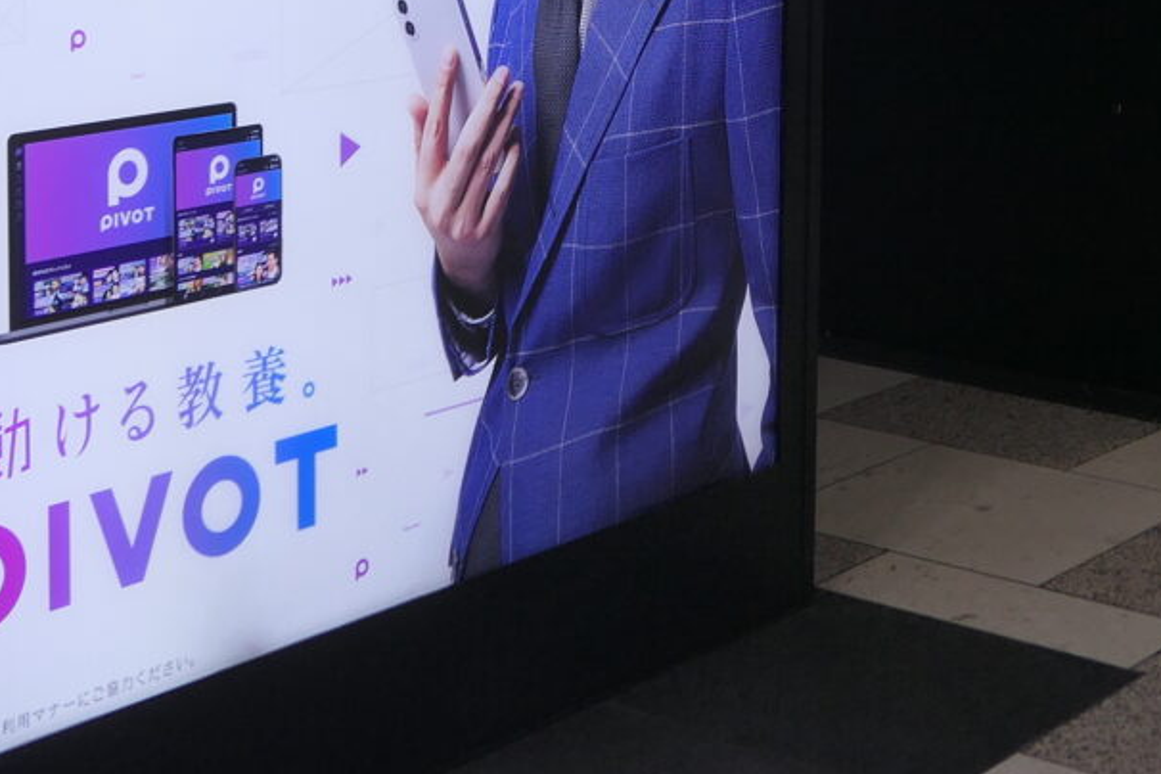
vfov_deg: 17.4
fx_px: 2451
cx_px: 759
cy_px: -69
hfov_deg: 26.5
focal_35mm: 76
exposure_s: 1/200
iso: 125
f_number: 2.8
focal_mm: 8.8
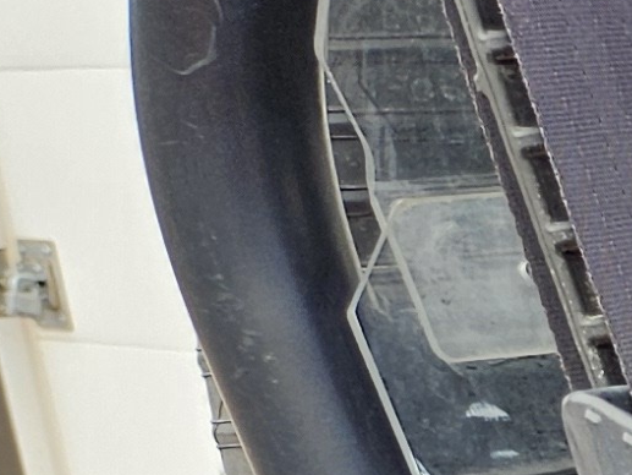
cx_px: 2309
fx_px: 3251
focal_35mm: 178
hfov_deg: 8.1
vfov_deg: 7.4
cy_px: 1407
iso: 25
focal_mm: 5.4
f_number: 1.8
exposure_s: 1/311
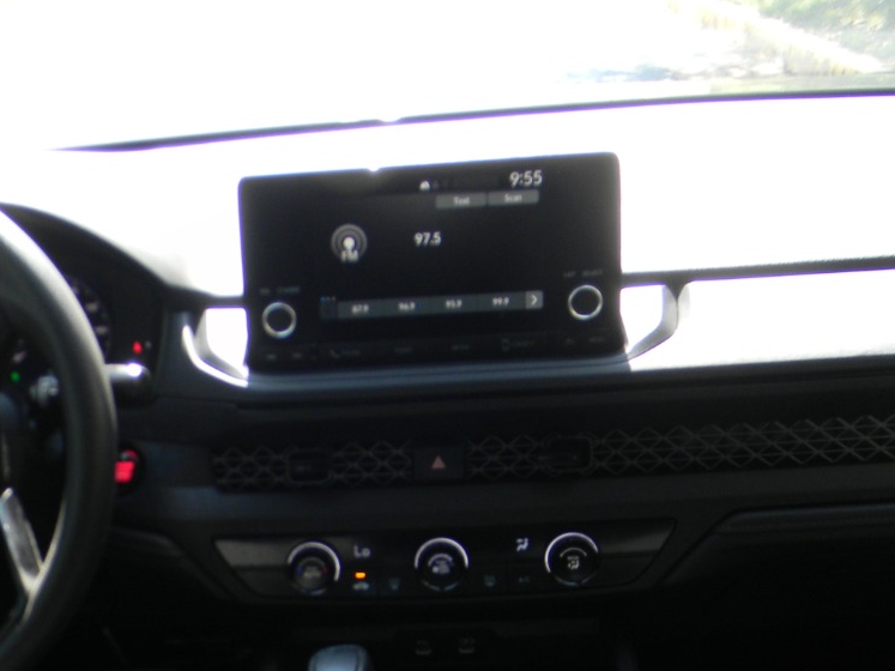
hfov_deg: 35.3
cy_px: 550
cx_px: 319
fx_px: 1396
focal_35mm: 54
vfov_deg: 26.5
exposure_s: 1/46.8
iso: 80
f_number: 3.5
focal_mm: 5
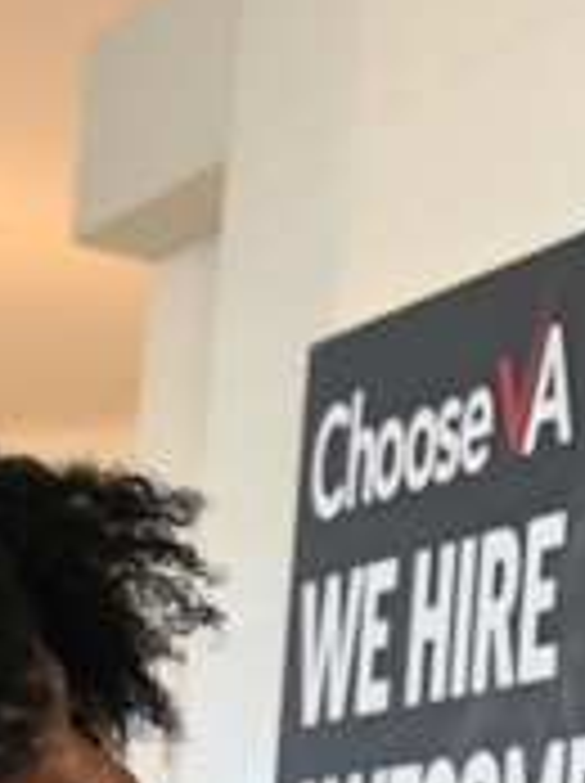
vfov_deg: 10.5
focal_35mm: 187
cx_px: 1467
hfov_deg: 7.4
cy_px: 868
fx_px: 4224
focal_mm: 33
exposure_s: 1/320
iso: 4500
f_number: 4
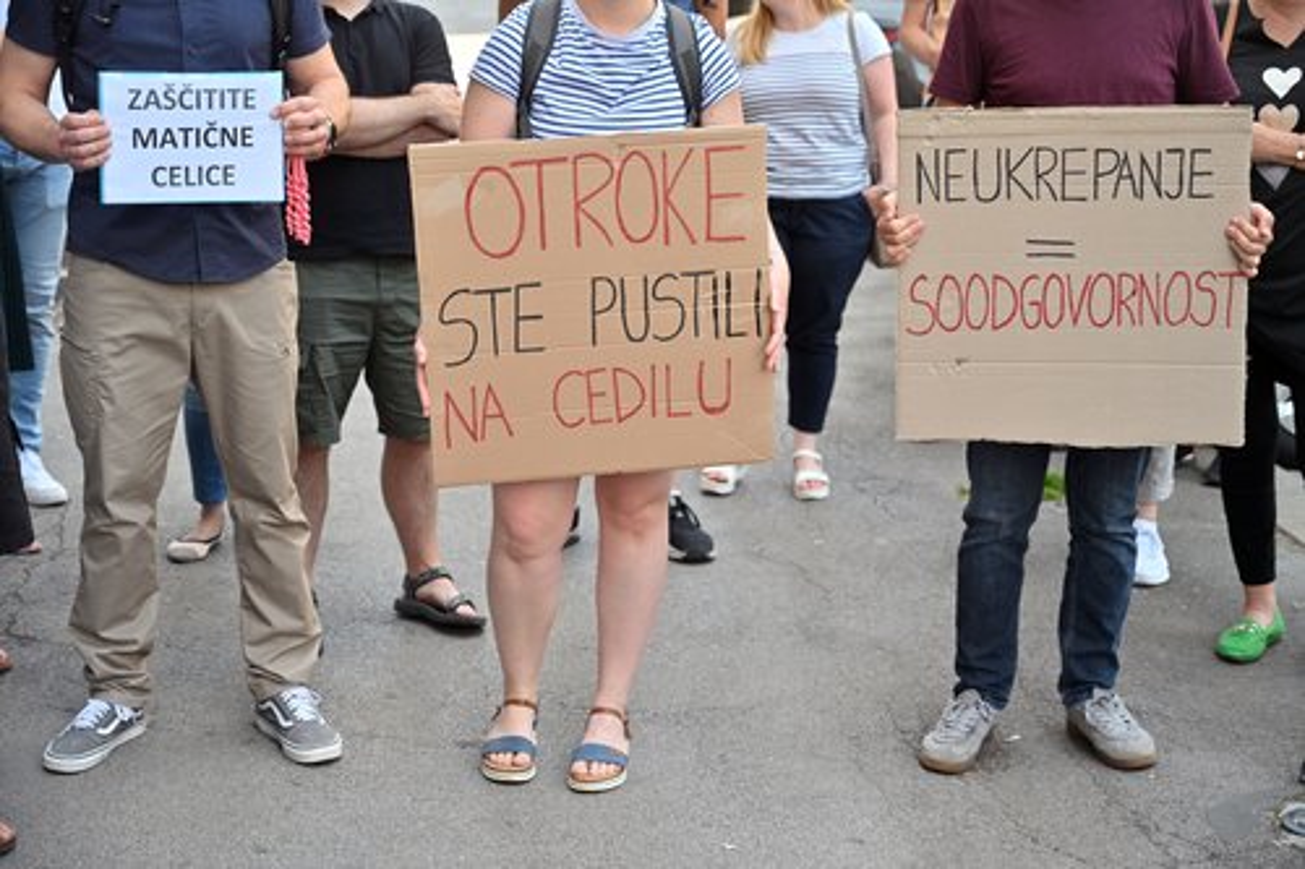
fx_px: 2319
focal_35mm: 64
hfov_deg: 31.4
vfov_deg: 21.2
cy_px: 434
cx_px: 652
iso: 250
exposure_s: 1/400
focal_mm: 64
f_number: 4
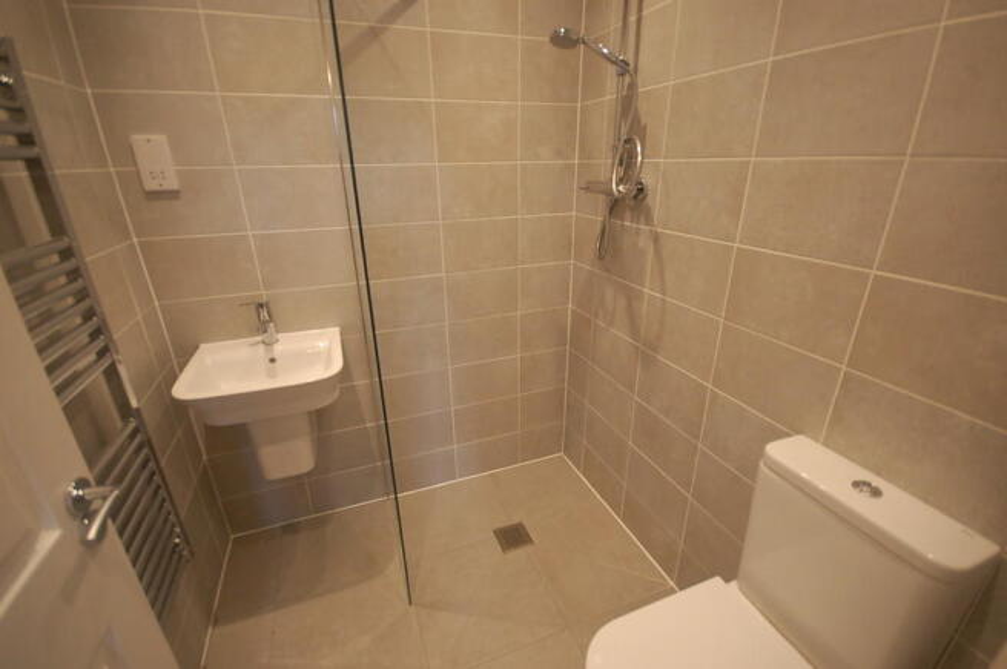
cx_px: 504
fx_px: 419
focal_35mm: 15
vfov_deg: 77.2
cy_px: 334
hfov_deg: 100.4
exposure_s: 1/50
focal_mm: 10
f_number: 4
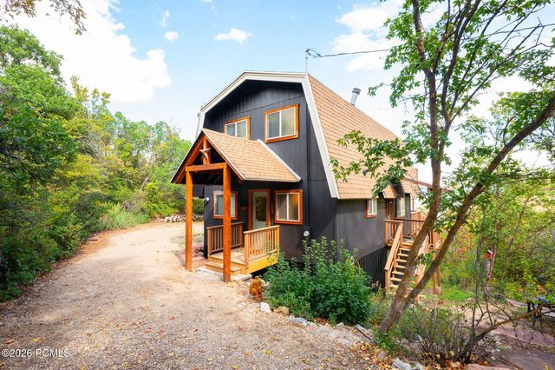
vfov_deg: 70.4
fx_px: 262
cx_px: 278
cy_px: 185
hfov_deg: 93.3
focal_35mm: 17
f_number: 7.1
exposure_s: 1/200
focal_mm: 17
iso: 500
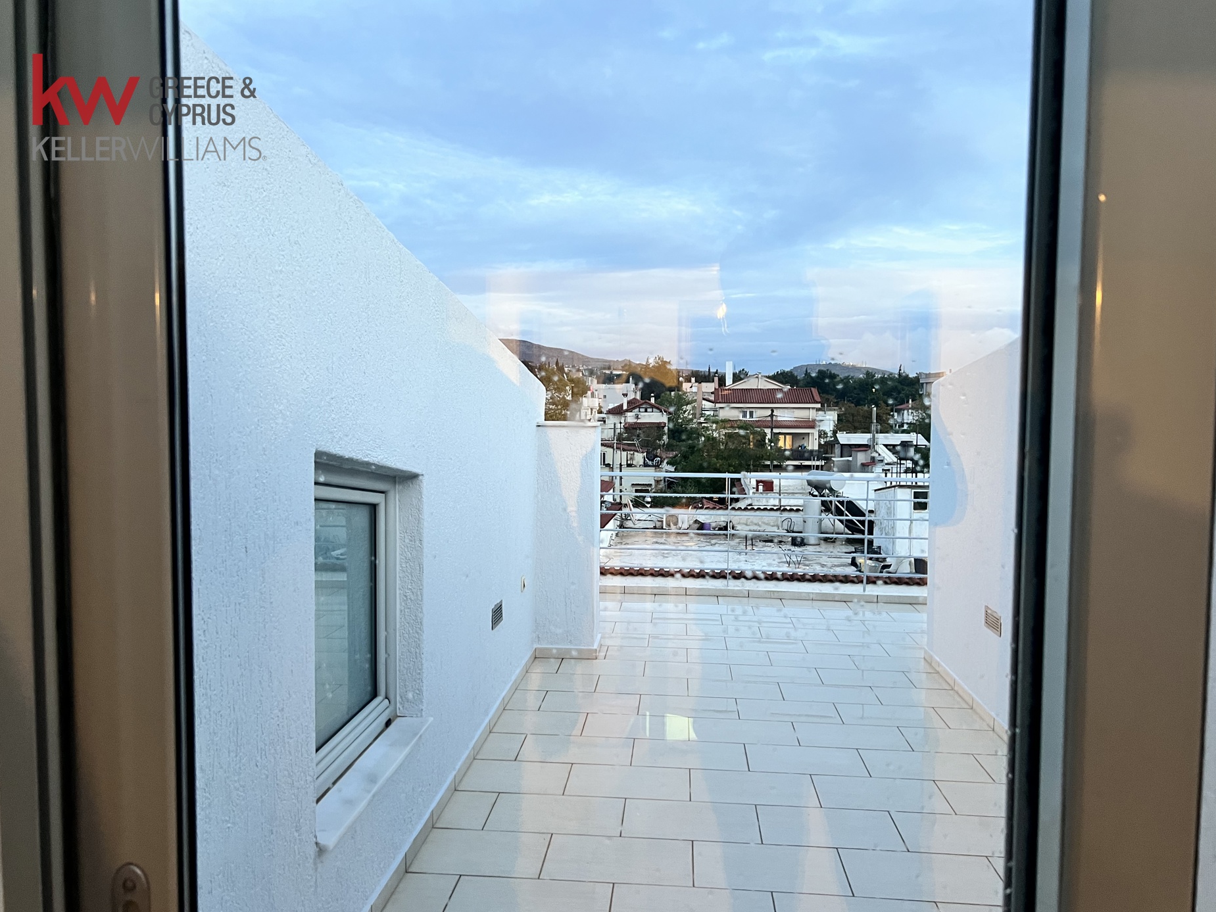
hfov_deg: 65.3
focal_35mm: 27
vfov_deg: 51.4
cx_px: 589
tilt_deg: -2.1
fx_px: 949
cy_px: 452
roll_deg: +0.1
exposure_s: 1/50
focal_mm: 5.7
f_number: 1.5
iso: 200
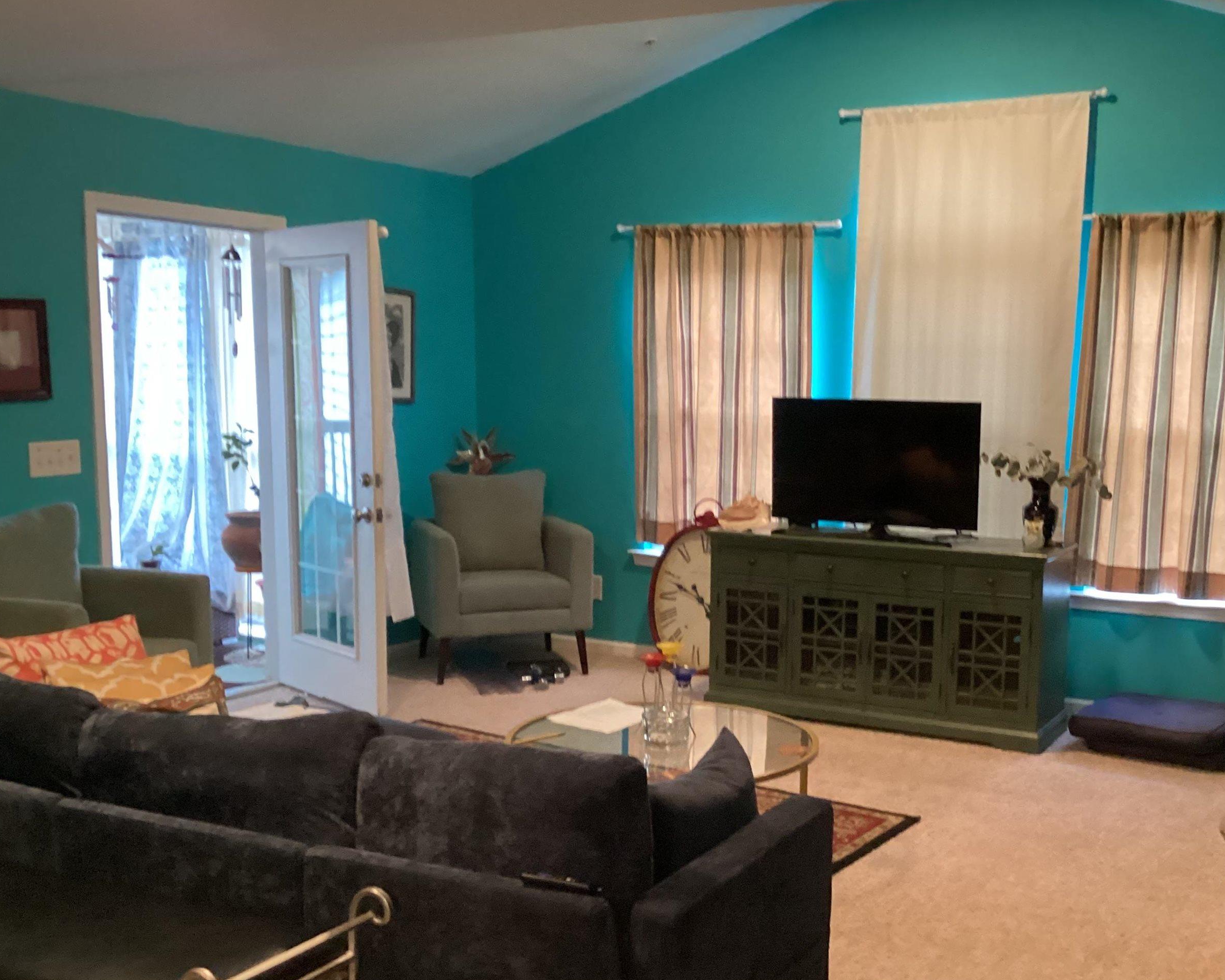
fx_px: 1414
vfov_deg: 38.1
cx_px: 742
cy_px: 580
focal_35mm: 39
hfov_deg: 46.5
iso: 400
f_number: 2.4
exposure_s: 1/40
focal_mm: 3.3
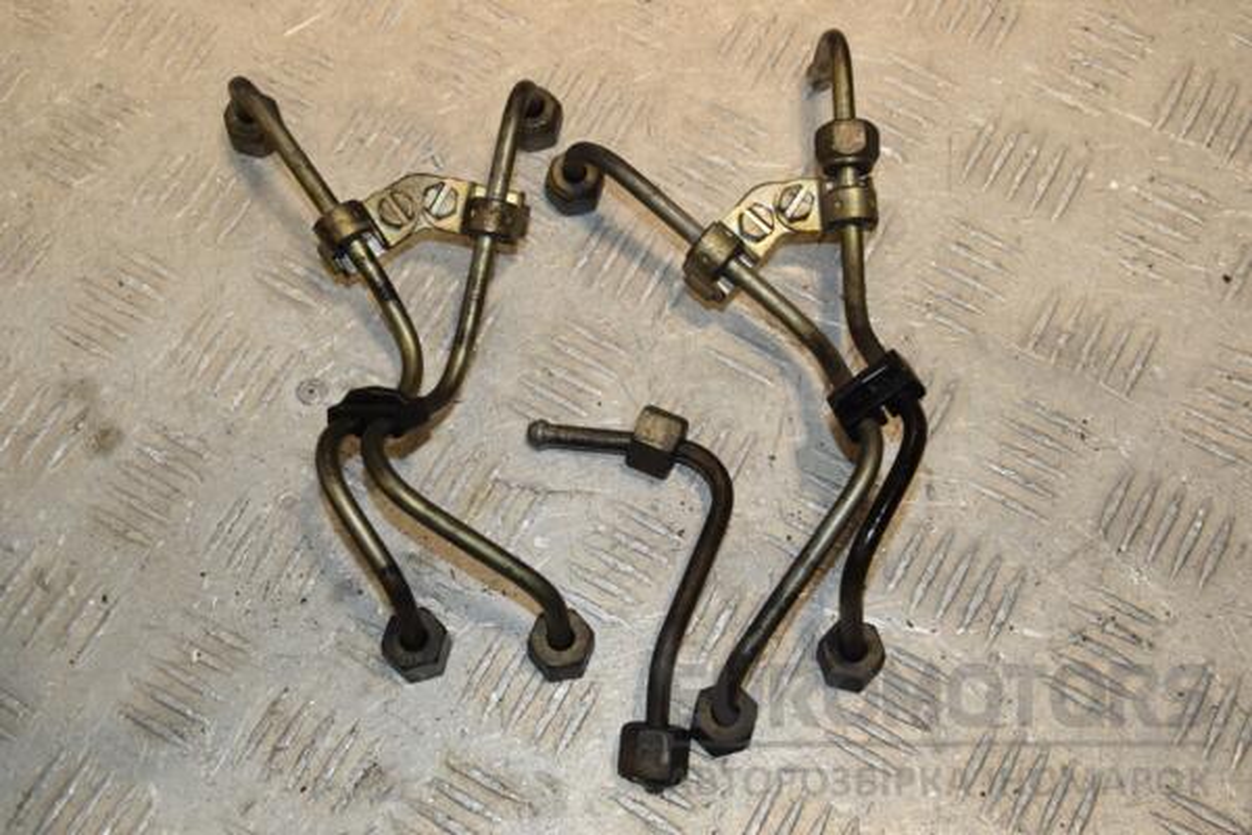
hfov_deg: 35.1
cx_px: 626
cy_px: 418
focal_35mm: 57
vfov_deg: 23.8
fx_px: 1982
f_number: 7.1
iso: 800
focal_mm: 38
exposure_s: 1/200
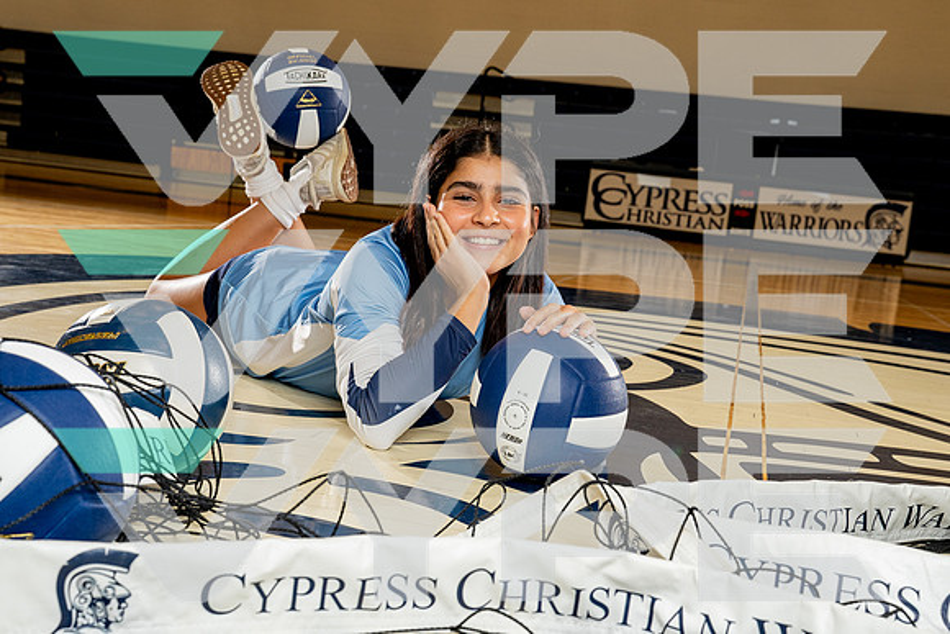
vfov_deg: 28.6
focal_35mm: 47
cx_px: 485
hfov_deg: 41.8
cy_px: 314
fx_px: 1244
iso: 640
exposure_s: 1/250
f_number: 7.1
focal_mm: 41
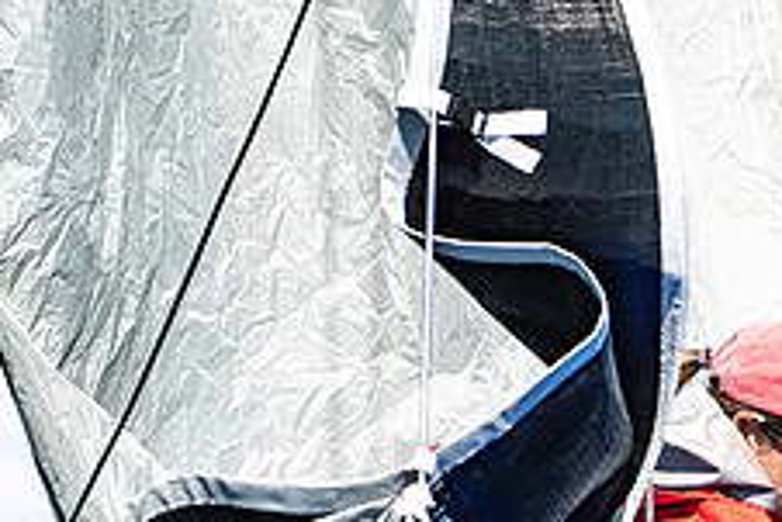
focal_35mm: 1191
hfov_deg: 1.7
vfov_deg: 1.2
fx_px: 25887
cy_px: 665
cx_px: 830
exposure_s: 1/2500
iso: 320
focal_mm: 310
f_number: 5
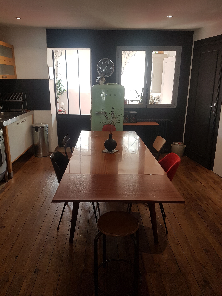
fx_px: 222
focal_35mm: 26
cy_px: 148
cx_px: 111
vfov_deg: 67.3
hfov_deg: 53.1
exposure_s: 1/50
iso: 40
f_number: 1.7
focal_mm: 4.2
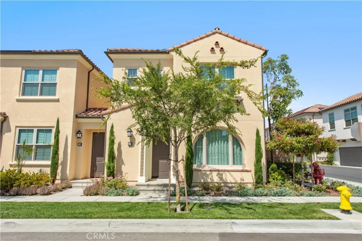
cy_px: 120
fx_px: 241
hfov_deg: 73.7
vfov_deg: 53.1
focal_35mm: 24
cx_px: 181
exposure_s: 1/400
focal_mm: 24
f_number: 10
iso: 200
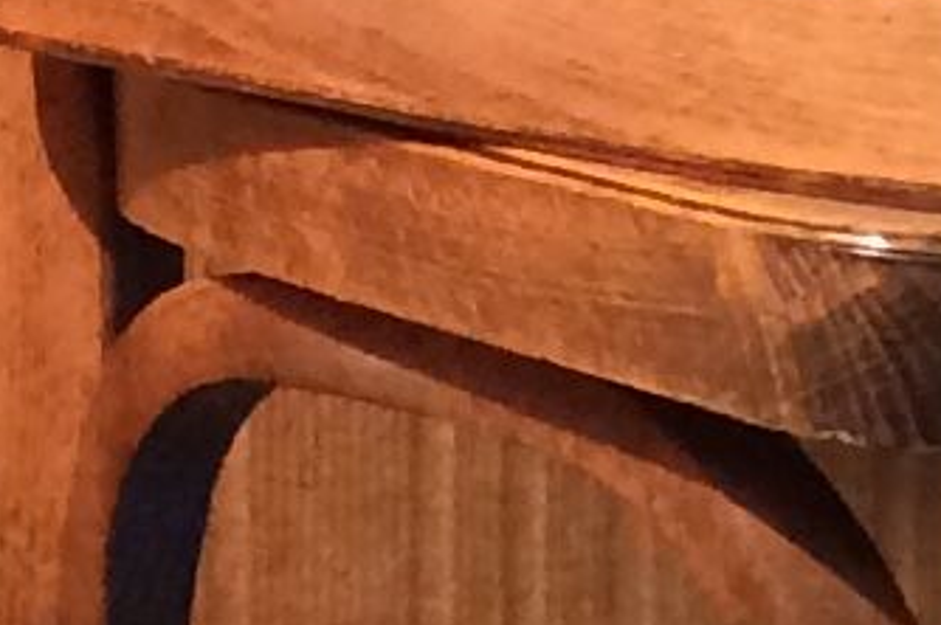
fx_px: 7703
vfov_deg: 4.5
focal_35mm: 295
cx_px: -2251
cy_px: -983
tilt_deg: -0.6
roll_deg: +0.1
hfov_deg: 6.2
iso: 125
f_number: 2.2
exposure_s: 1/33
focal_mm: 4.15
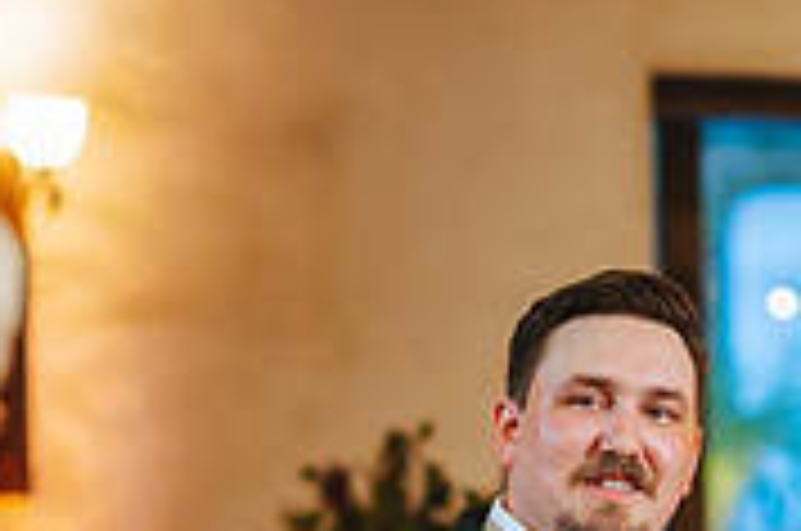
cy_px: 810
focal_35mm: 305
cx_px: 464
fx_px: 6774
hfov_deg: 6.8
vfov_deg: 4.5
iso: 2500
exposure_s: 1/160
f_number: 2.8
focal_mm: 85
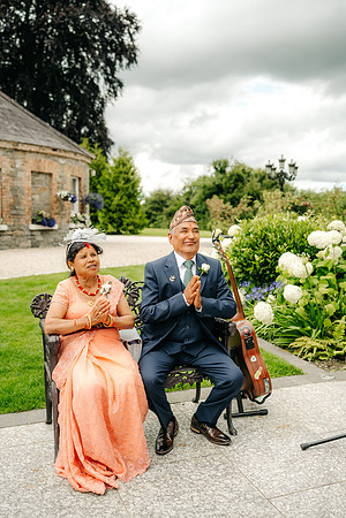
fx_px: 505
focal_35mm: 35
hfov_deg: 37.9
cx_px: 173
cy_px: 259
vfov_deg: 54.4
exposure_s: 1/1250
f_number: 2.5
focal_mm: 35
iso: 100
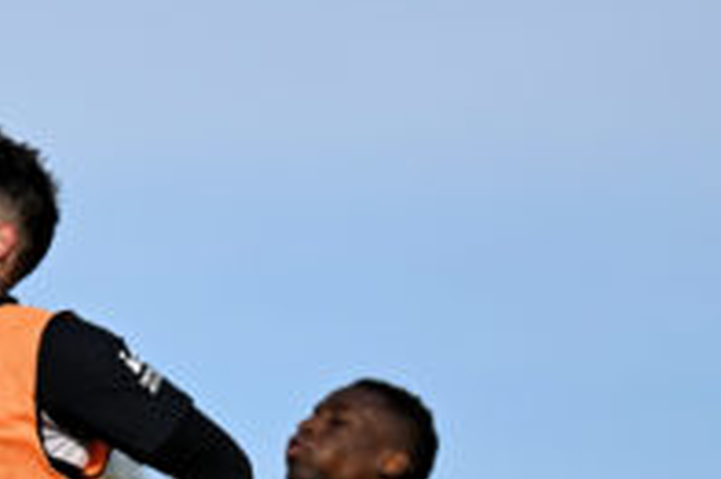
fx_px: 7084
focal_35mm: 354
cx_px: 139
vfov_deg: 3.9
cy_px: 750
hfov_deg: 5.8
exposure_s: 1/8000
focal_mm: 93
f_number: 2.8
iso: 320
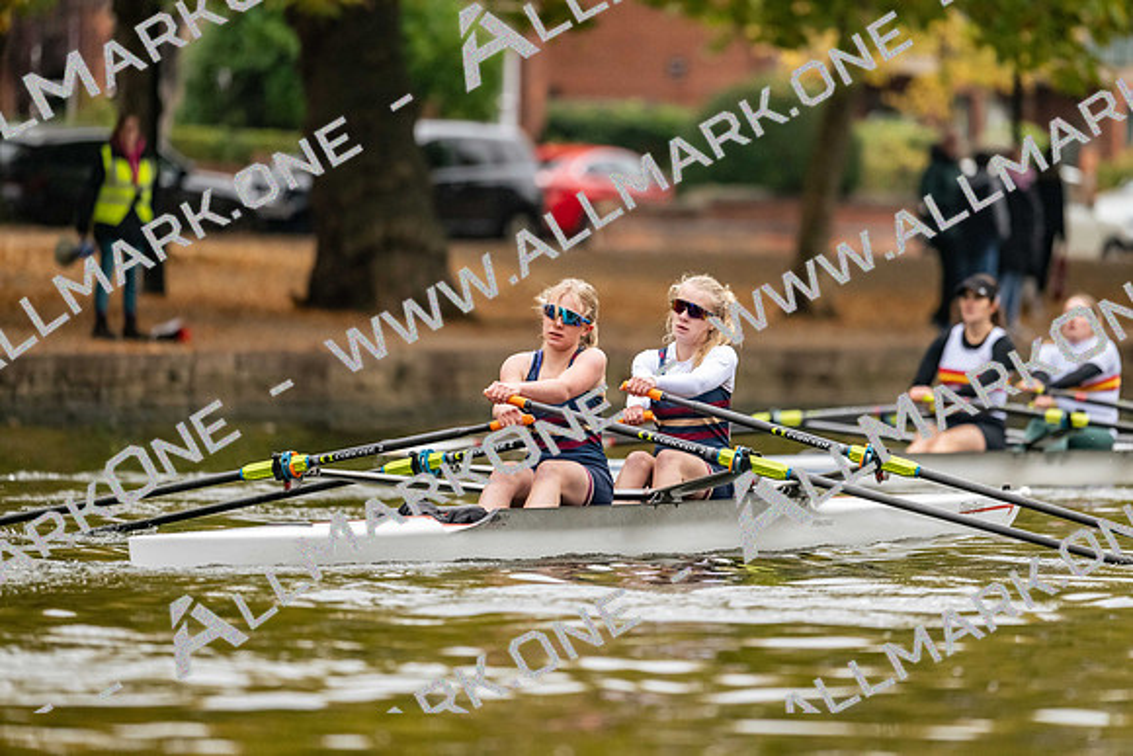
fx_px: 12591
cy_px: 378
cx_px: 566
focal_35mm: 400
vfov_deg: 3.4
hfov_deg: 5.2
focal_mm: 400
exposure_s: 1/2000
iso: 3600
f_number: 4.5
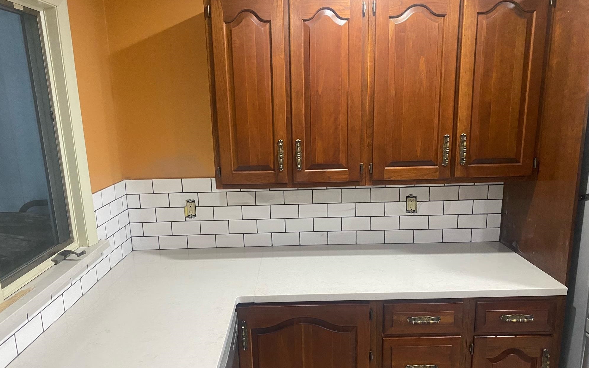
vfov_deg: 44.4
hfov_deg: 66.5
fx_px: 449
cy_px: 215
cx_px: 294
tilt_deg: -13.9
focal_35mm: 28
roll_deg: +0.5
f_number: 1.8
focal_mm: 4.25
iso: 320
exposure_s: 1/60
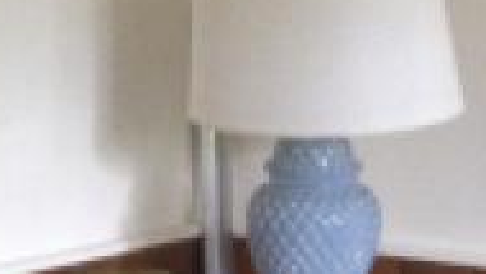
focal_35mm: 206
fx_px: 2655
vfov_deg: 5.9
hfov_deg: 10.5
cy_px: 270
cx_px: 251
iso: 320
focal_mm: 4.28
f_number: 2.4
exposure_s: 1/20
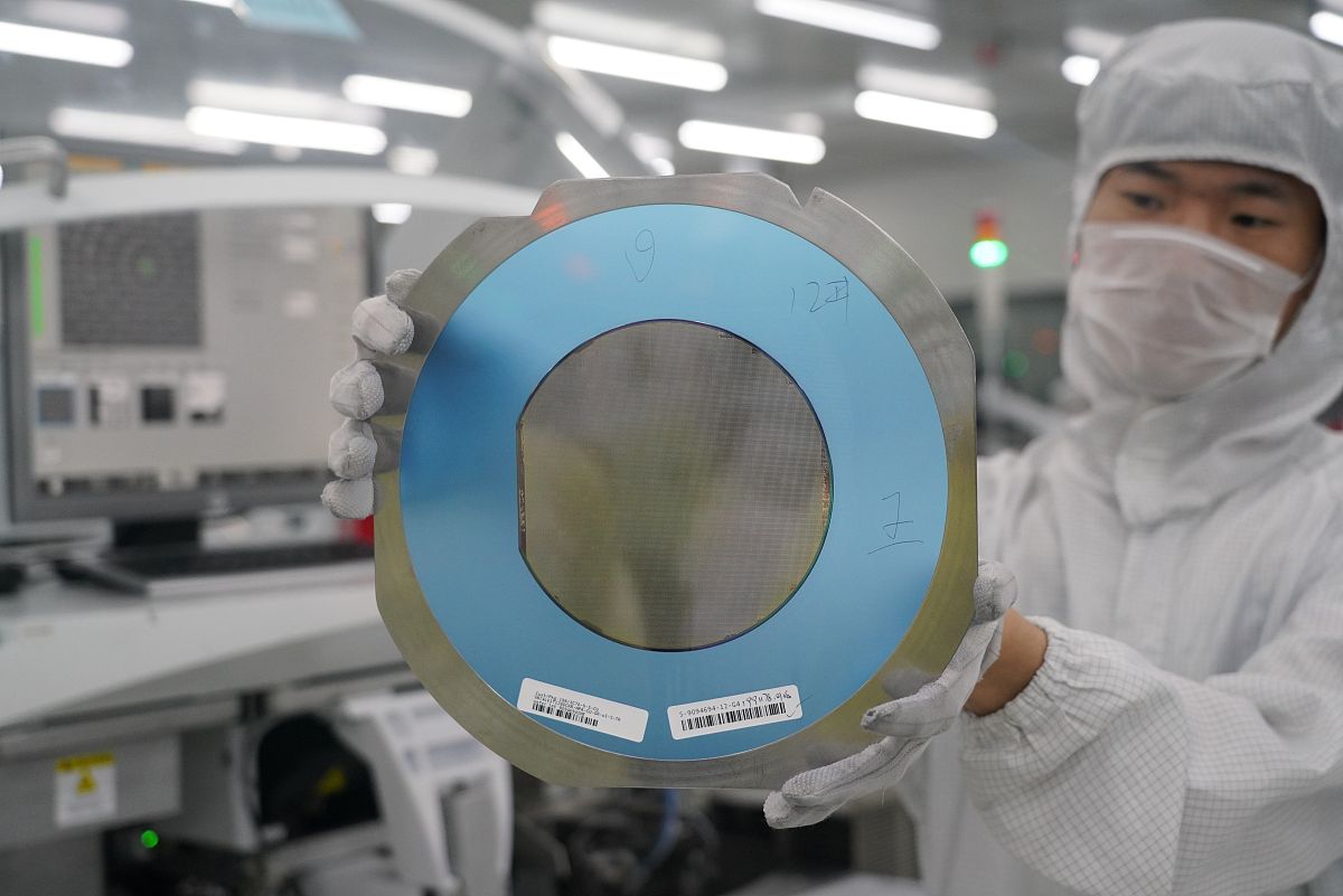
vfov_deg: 27.5
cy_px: 448
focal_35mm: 49
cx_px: 672
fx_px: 1829
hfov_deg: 40.3
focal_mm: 49
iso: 3200
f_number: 4
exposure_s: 1/640
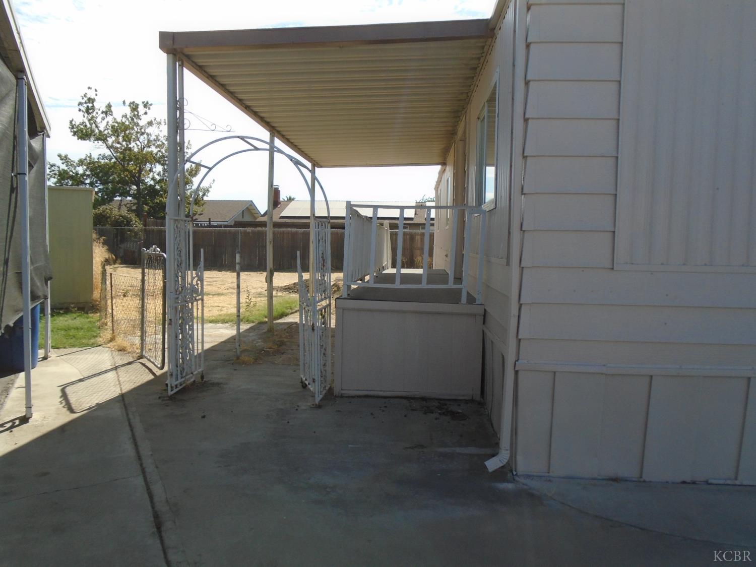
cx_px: 378
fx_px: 568
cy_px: 284
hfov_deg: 67.3
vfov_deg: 53.1
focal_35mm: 26
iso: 100
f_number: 3.2
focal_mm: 4.6
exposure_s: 1/1000
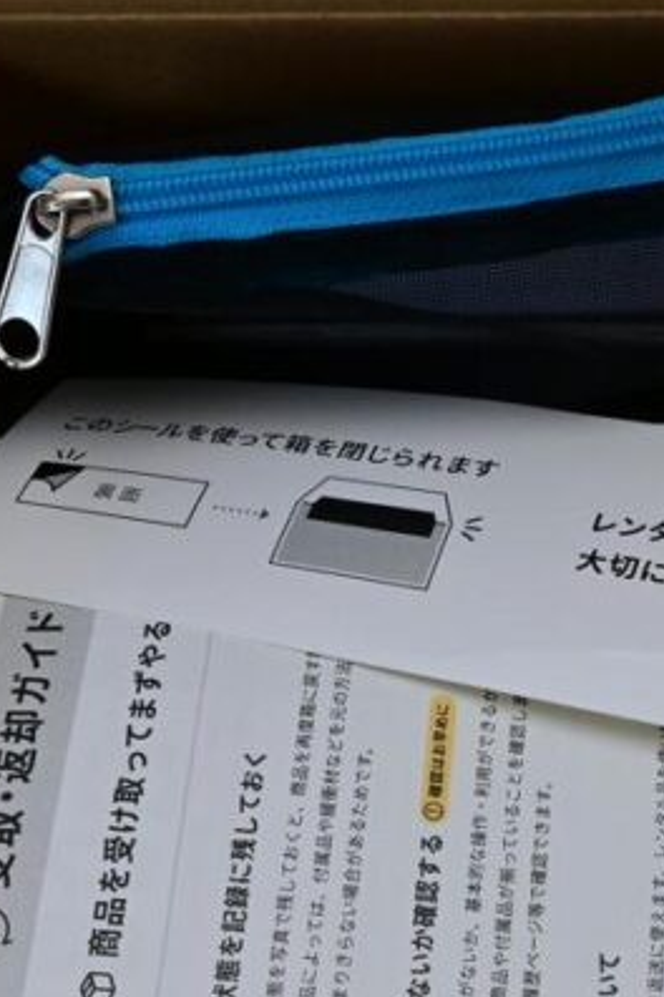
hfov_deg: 14.5
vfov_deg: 21.8
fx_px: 2573
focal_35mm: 93
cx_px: 651
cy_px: 658
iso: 800
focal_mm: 24
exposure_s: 1/60
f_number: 8
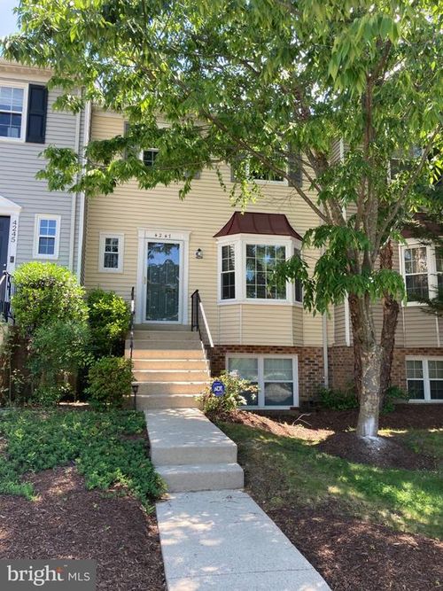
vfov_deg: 63.5
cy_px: 296
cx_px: 222
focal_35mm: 28
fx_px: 478
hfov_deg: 49.7
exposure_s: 1/210
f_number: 1.8
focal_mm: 3.99
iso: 20
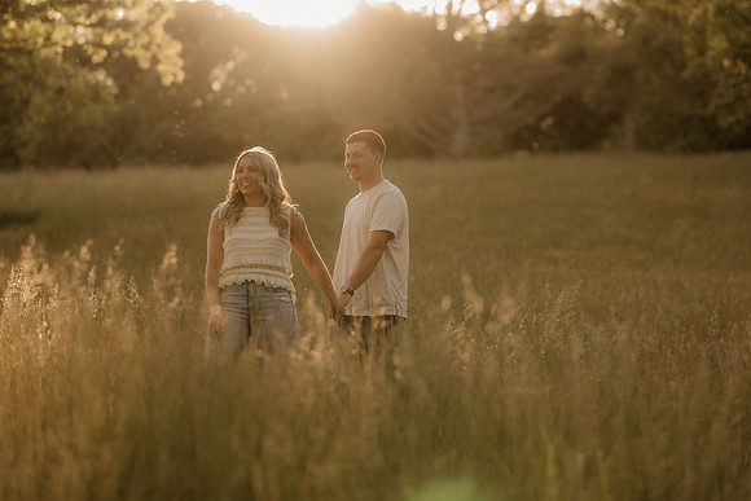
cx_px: 376
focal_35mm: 85
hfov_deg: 23.9
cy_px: 250
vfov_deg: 16.1
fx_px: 1774
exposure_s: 1/1000
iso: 250
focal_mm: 85
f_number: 2
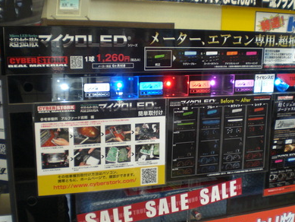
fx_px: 375
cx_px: 167
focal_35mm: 44
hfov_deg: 42.8
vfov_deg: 32.9
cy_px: 121
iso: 200
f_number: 3.1
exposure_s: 1/40
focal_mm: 6.3
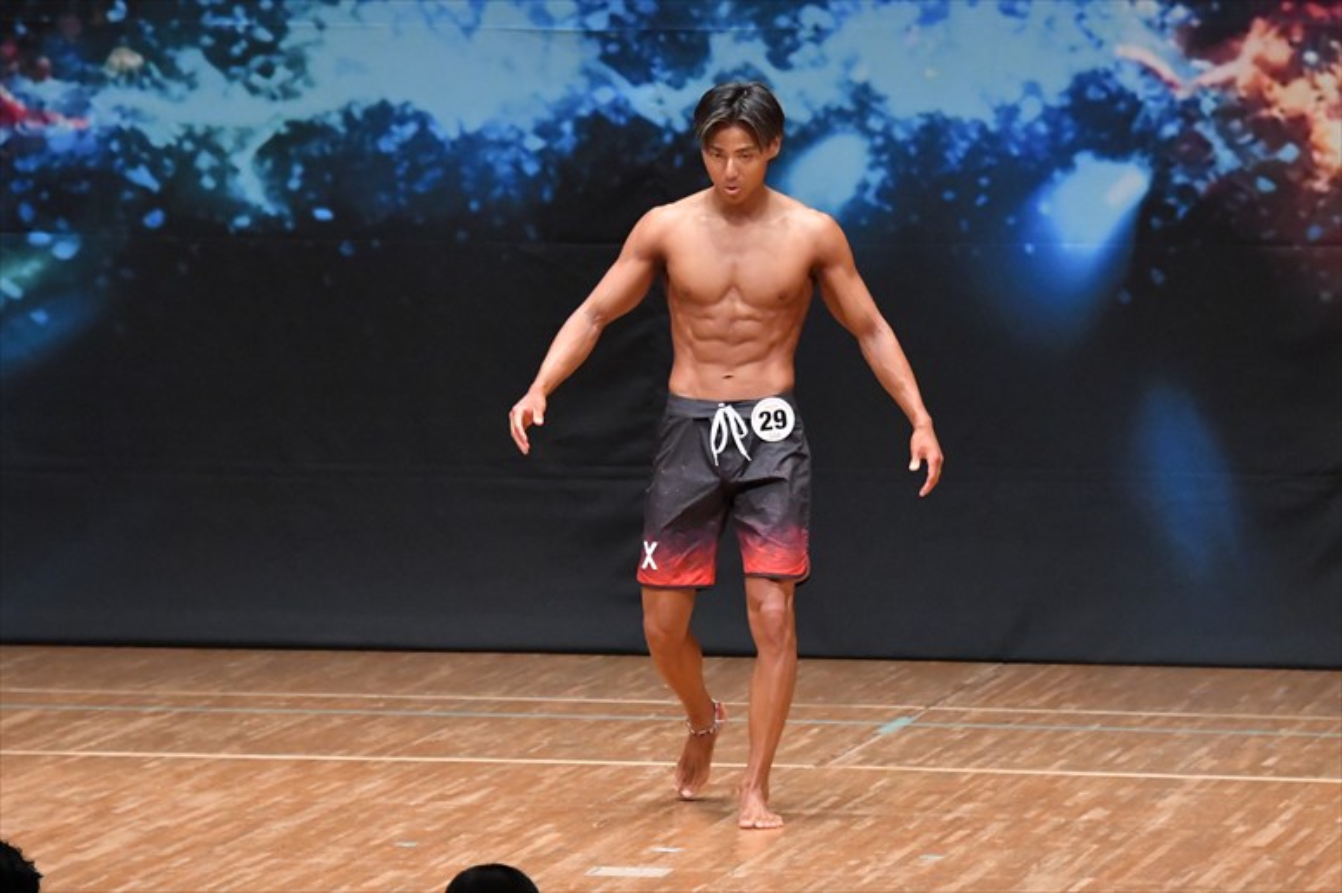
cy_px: 446
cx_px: 671
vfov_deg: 5.1
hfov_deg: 7.6
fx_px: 10060
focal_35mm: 270
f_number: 5.6
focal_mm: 180
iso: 8000
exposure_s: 1/400
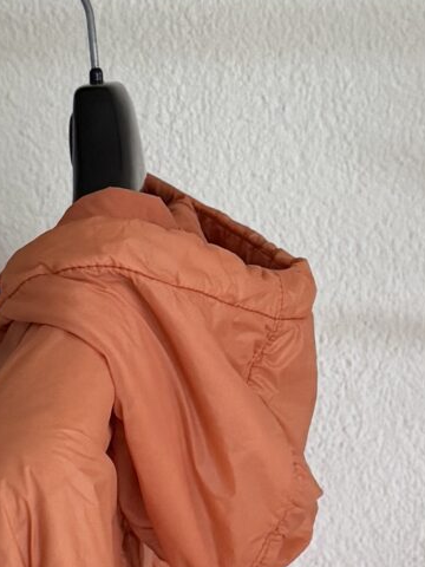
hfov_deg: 11.5
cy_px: 293
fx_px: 2095
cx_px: 83
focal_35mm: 128
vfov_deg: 15.4
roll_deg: -0.5
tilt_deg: -4.2
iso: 500
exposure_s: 1/60
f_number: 1.78
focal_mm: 6.76
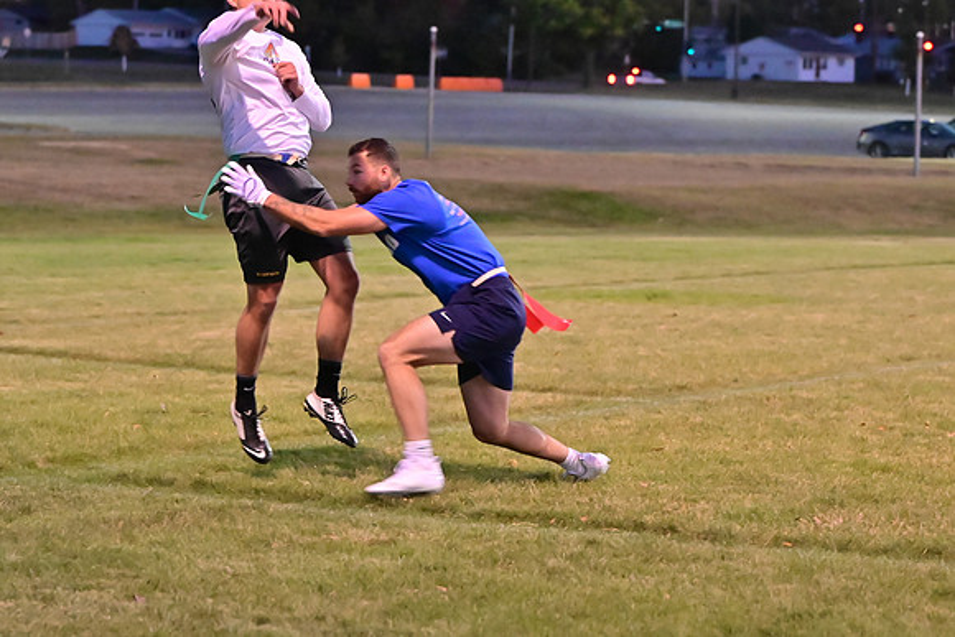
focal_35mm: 135
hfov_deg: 15.2
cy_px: 318
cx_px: 478
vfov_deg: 10.2
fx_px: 3582
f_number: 4
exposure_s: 1/320
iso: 6400
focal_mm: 90
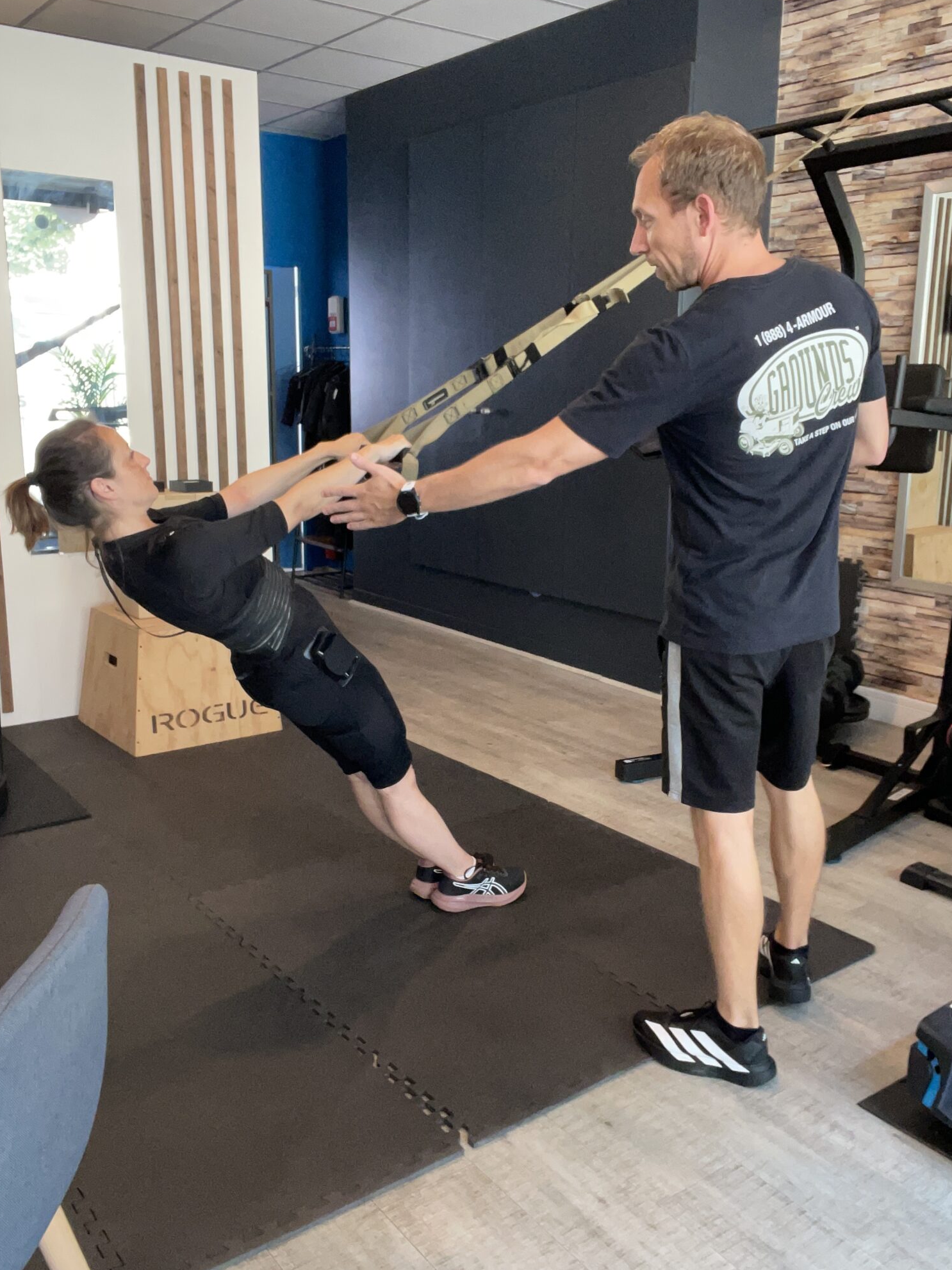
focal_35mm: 31
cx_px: 486
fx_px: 1137
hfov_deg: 45.4
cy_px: 627
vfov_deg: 58.4
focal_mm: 2.71
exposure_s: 1/60
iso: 200
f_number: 2.2
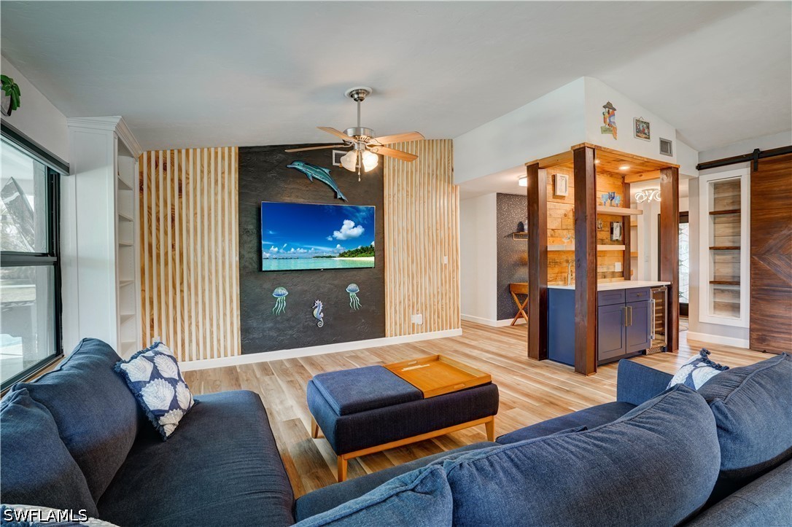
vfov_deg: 73.7
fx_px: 352
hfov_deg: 96.8
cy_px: 264
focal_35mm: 16
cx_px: 396
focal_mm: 16
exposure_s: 1/2
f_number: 8
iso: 400
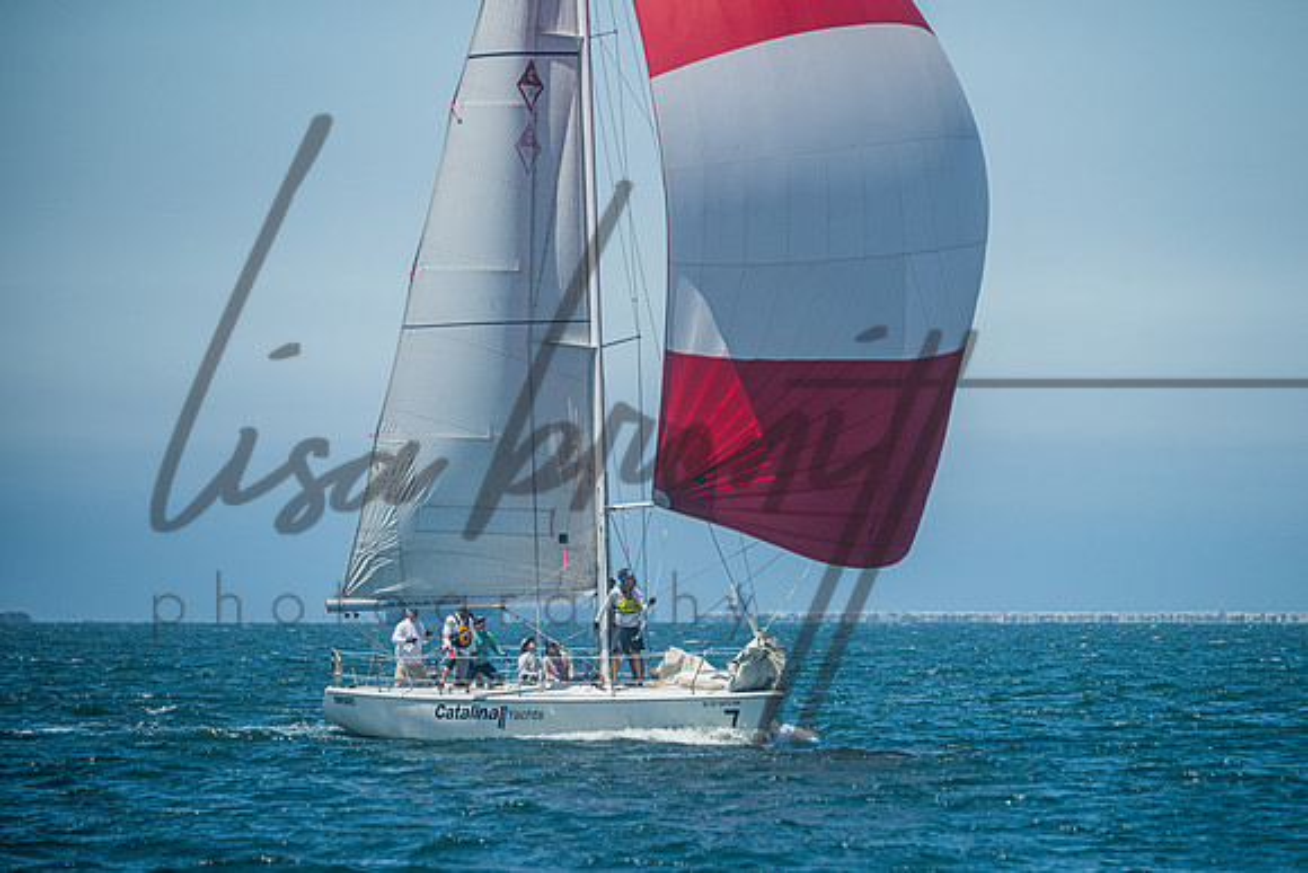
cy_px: 435
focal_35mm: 300
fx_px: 10898
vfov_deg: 4.6
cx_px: 726
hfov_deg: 6.9
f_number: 5.6
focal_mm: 270
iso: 400
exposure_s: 1/2500
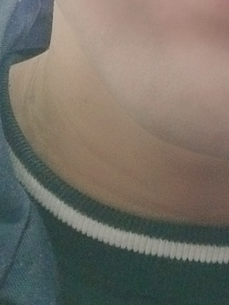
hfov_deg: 12.4
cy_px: -249
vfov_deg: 14.7
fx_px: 1031
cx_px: 280
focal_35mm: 117
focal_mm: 3.87
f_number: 2
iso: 528
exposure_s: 1/33.3
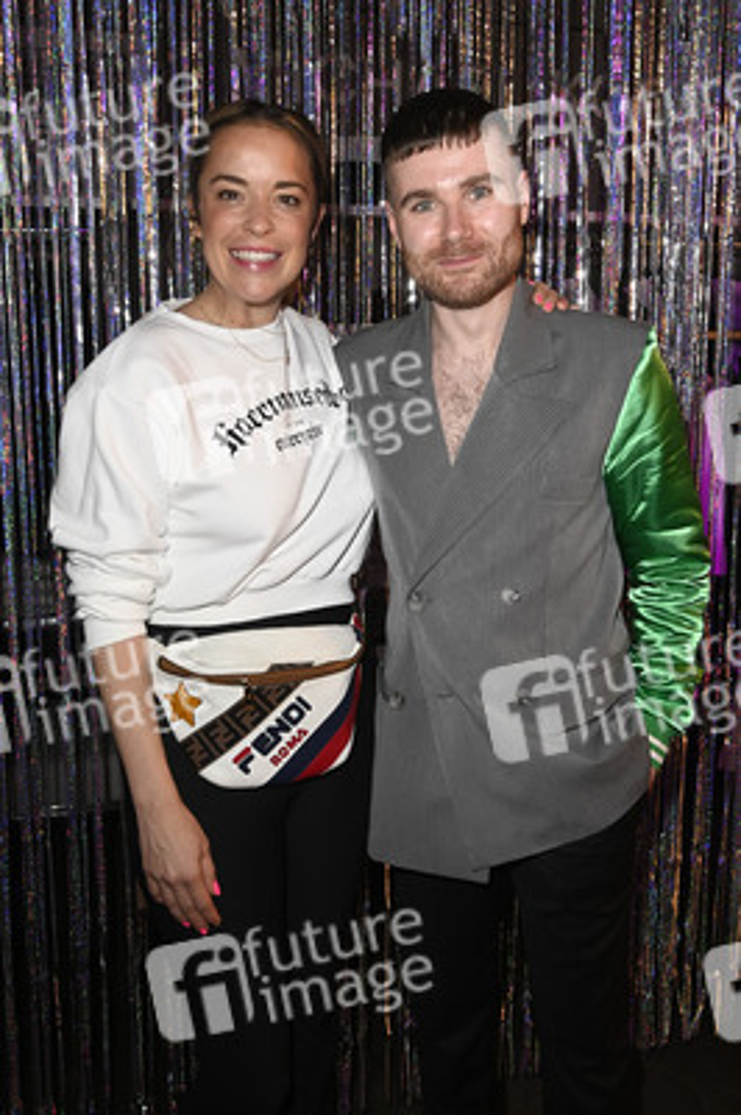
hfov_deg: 41.0
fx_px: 990
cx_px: 370
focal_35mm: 32
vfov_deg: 58.8
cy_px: 558
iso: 2000
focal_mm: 32
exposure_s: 1/60
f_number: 5.6
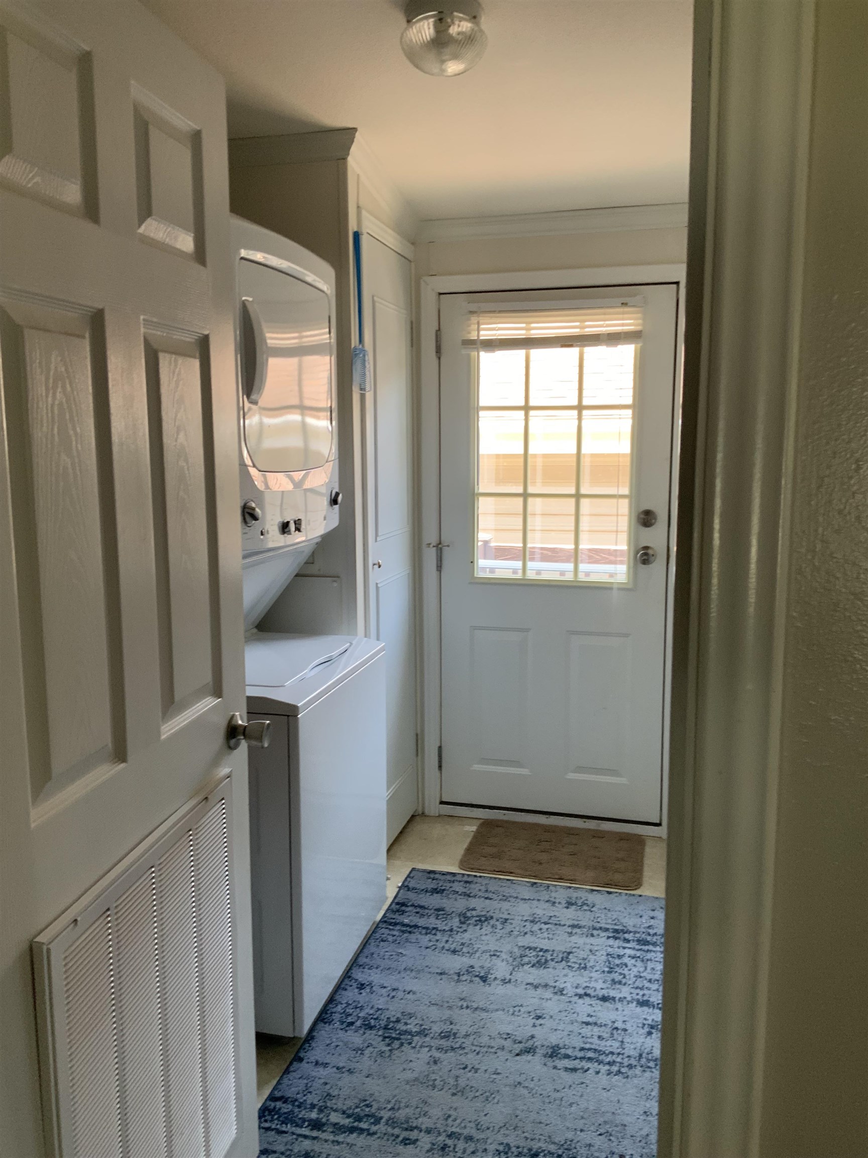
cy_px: 579
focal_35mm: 29
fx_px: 970
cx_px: 434
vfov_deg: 61.7
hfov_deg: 48.2
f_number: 1.8
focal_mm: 3
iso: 80
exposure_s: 1/60
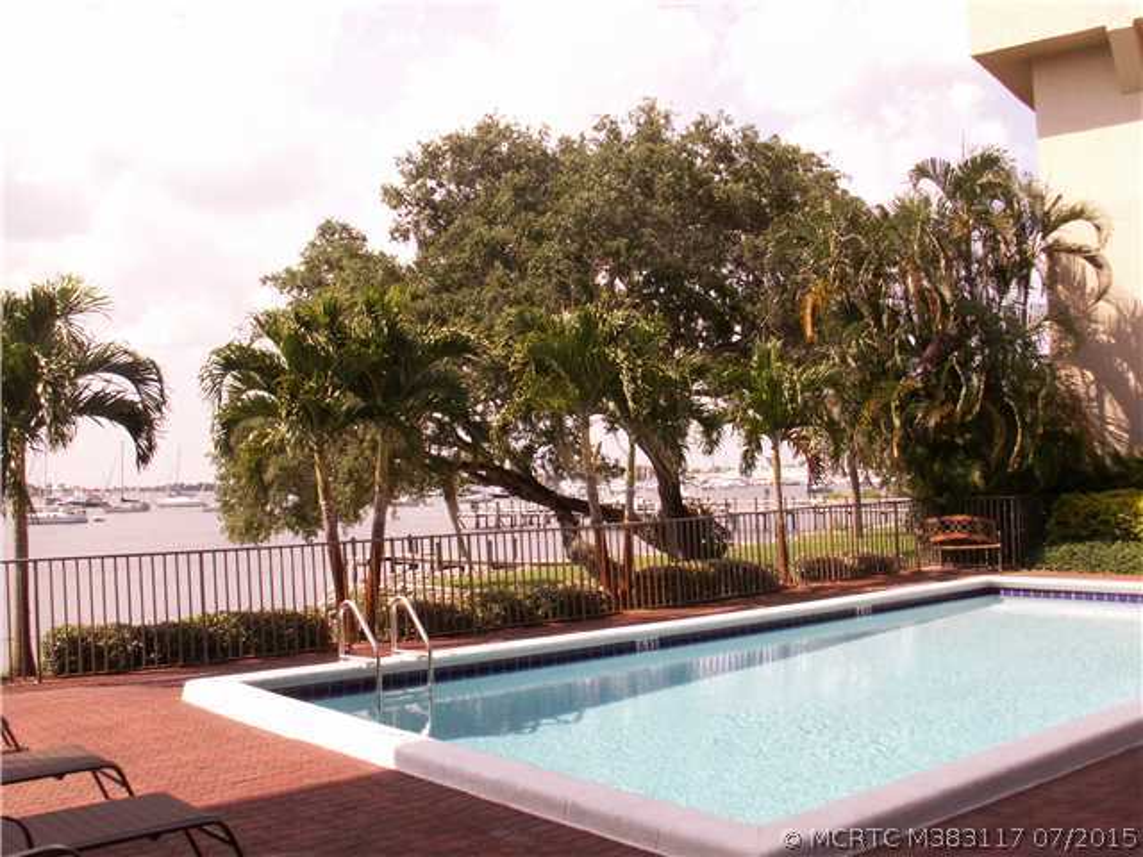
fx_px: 1156
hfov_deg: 52.6
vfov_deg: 40.7
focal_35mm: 35
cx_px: 572
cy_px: 428
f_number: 6.3
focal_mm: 5.86
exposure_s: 1/160
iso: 50
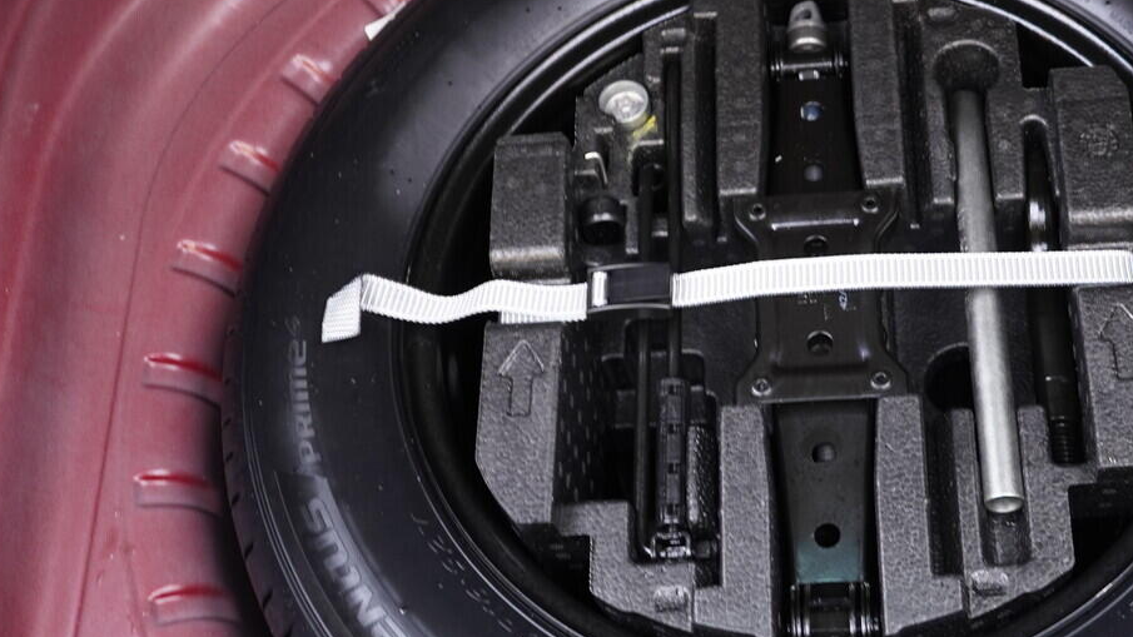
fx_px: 1803
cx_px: 744
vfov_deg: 20.0
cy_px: 252
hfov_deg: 34.6
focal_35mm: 60
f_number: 2.8
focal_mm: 24
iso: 500
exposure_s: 1/40
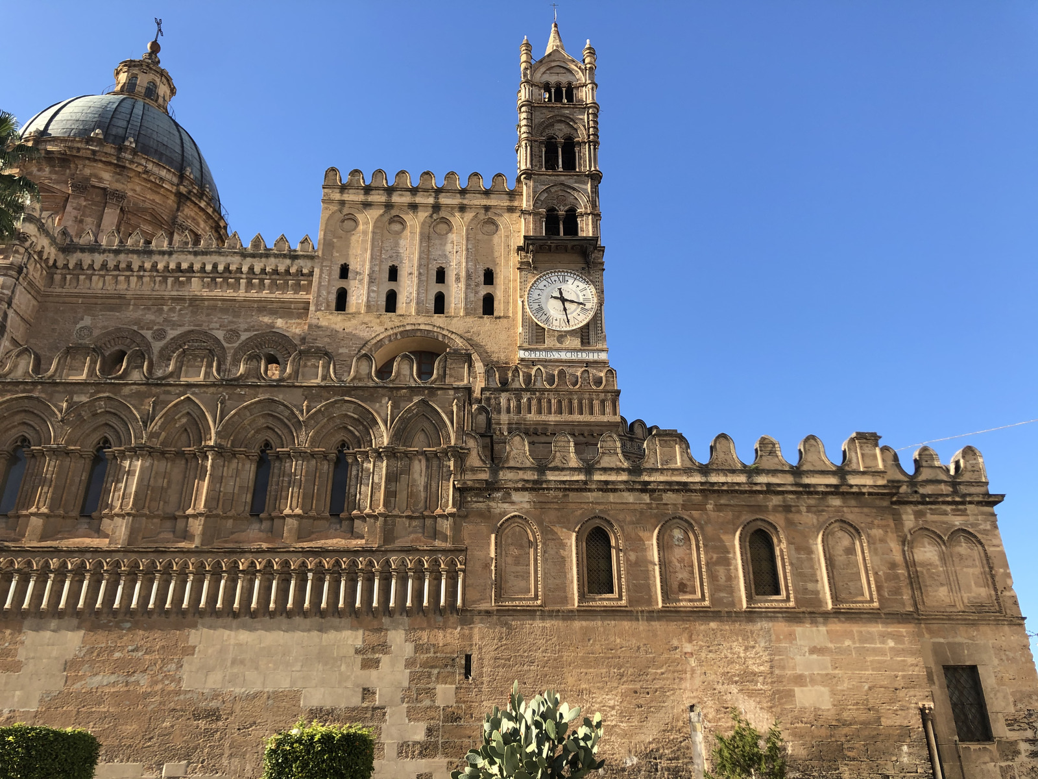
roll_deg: +1.1
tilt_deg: +26.2
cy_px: 390
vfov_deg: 49.7
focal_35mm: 28
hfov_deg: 63.4
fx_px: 840
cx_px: 519
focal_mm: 4
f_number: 1.8
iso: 20
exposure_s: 1/857
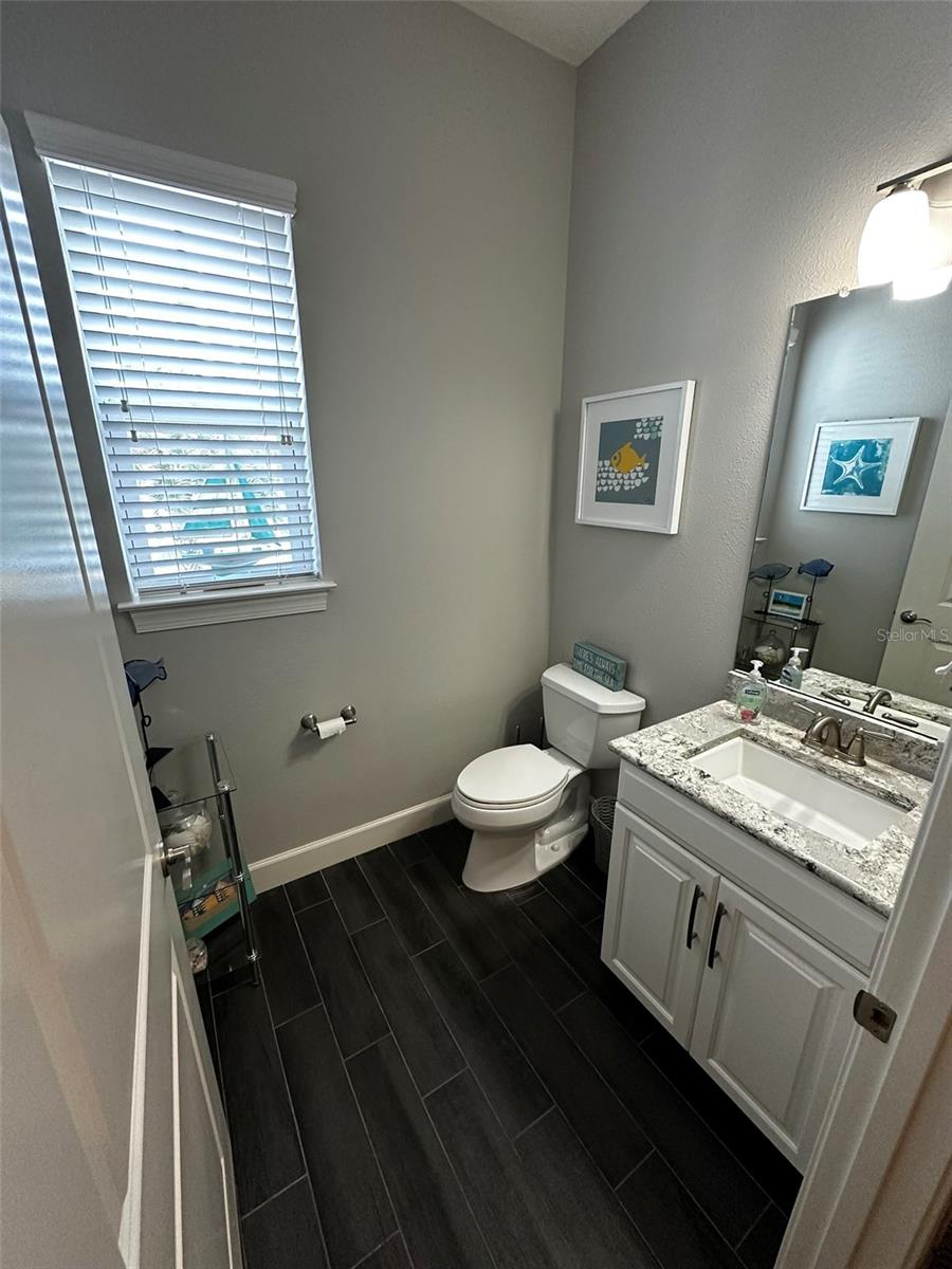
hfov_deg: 85.7
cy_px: 634
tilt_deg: -16.7
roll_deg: -1.8
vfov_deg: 102.1
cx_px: 476
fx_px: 513
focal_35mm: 14
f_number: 2.2
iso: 320
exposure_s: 1/120
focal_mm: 2.22
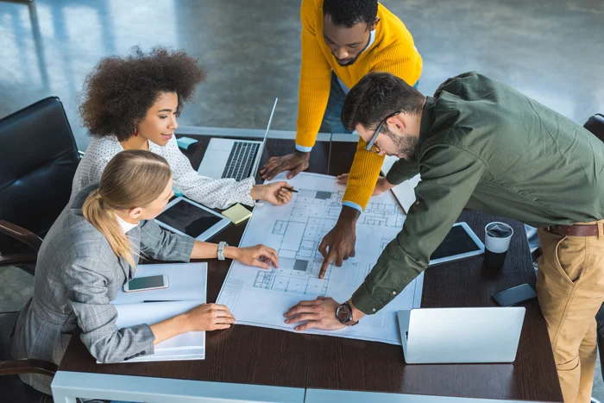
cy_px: 202
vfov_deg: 27.0
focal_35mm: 50
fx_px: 839
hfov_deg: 39.6
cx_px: 302
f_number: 2.5
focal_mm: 50
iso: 250
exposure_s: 1/160
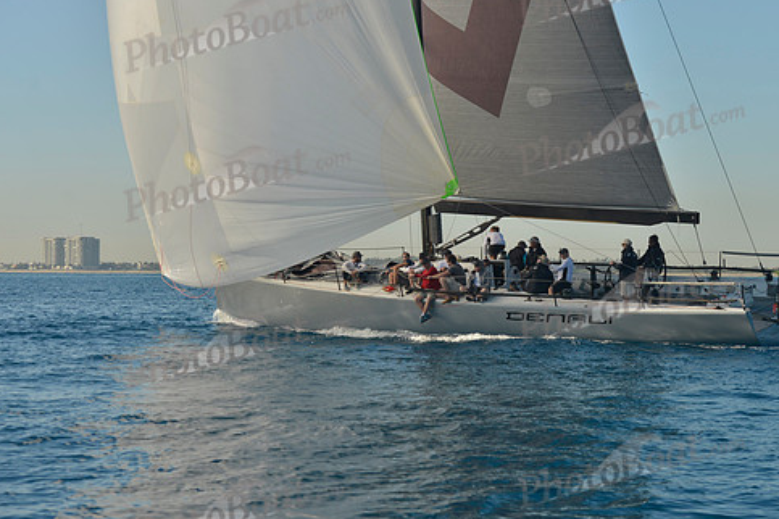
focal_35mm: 84
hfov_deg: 24.2
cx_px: 435
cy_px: 241
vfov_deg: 16.3
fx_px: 1818
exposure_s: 1/800
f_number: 5.6
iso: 200
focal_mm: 70
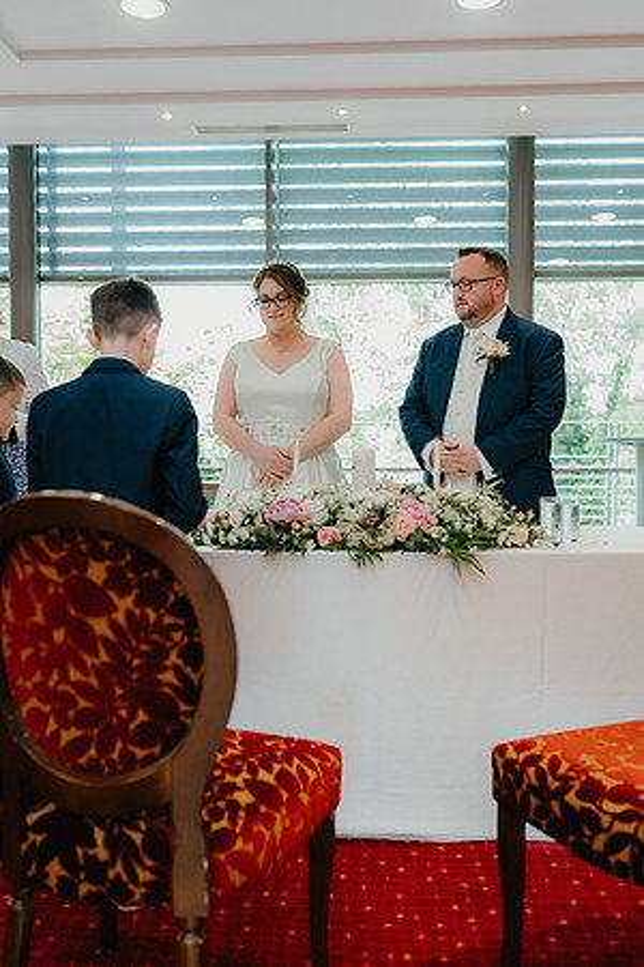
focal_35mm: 35
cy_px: 484
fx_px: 939
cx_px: 322
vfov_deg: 54.4
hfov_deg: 37.9
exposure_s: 1/160
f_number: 2.2
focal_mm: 35
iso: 1000
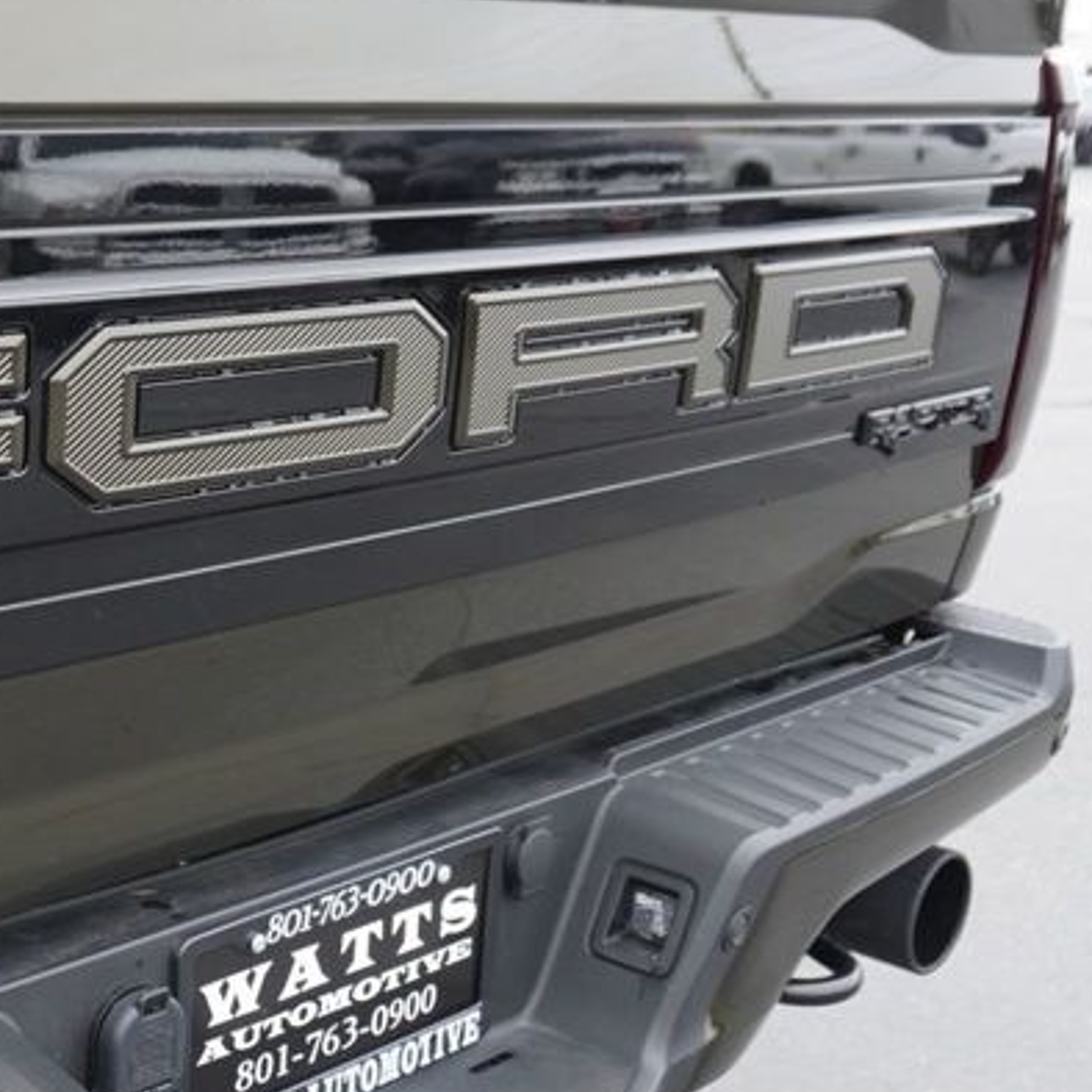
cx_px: -130
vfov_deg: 32.2
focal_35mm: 53
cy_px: 574
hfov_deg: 28.9
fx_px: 1892
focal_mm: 16
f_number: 4
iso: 160
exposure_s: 1/60
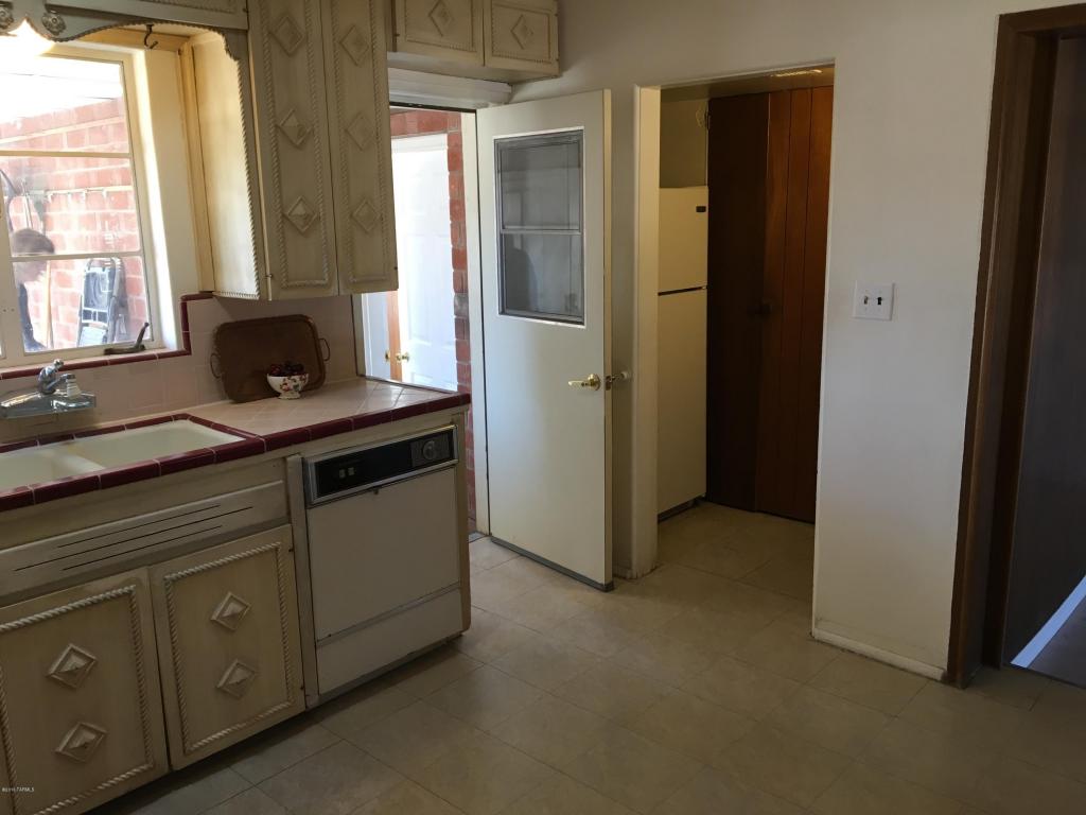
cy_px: 408
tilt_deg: -11.1
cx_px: 543
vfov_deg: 48.2
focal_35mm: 29
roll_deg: +0.9
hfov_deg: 61.7
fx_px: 910
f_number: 2.2
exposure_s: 1/30
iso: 50
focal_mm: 4.15
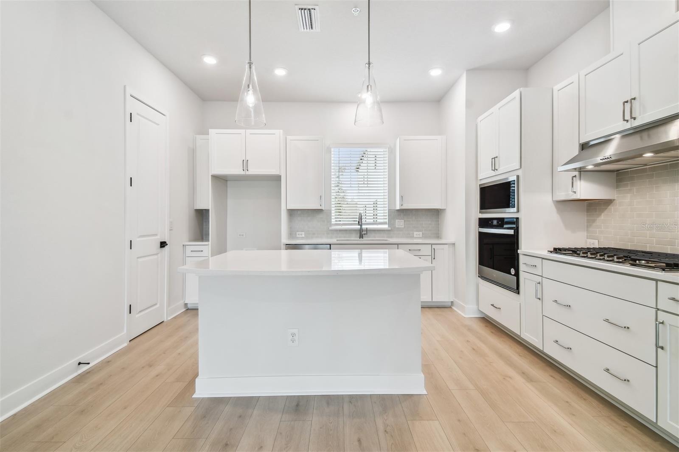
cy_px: 226
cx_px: 340
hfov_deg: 100.4
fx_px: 283
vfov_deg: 77.3
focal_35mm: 15
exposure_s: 1/13
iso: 100
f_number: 7.1
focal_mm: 10
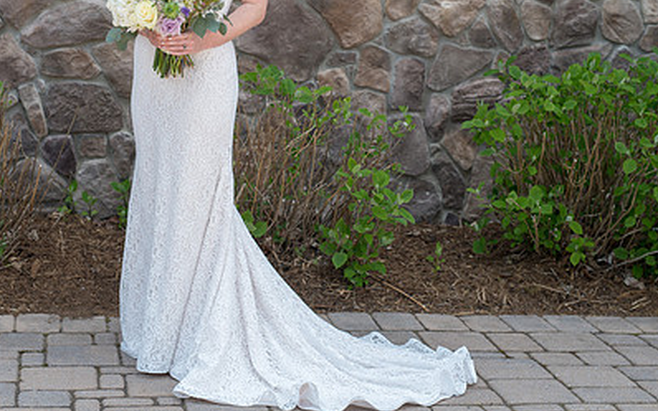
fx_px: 1453
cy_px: 117
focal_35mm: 81
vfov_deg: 16.1
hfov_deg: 25.4
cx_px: 230
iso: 100
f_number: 4.5
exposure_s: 1/250
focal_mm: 50
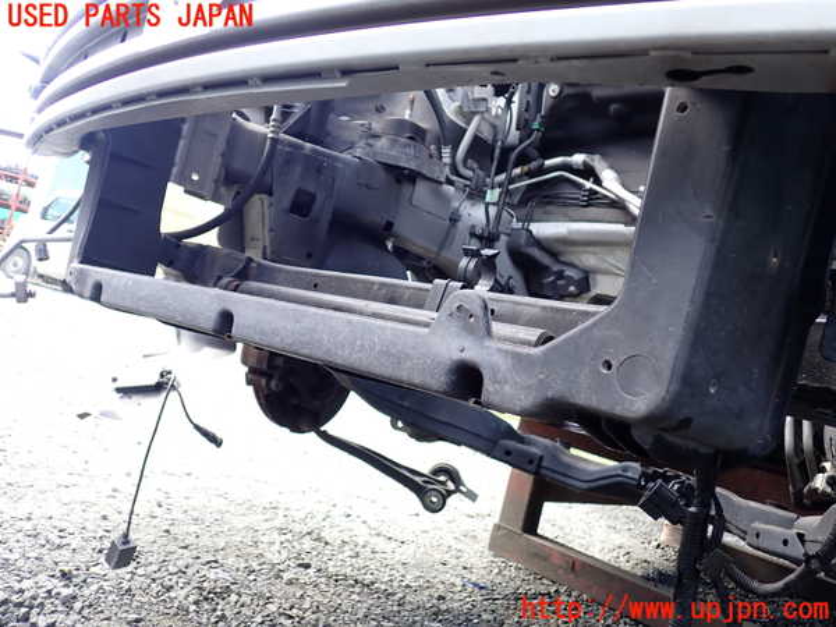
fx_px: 725
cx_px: 418
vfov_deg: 46.8
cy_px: 314
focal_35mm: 30
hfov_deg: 60.0
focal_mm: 5.4
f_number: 2.3
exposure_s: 1/125
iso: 125
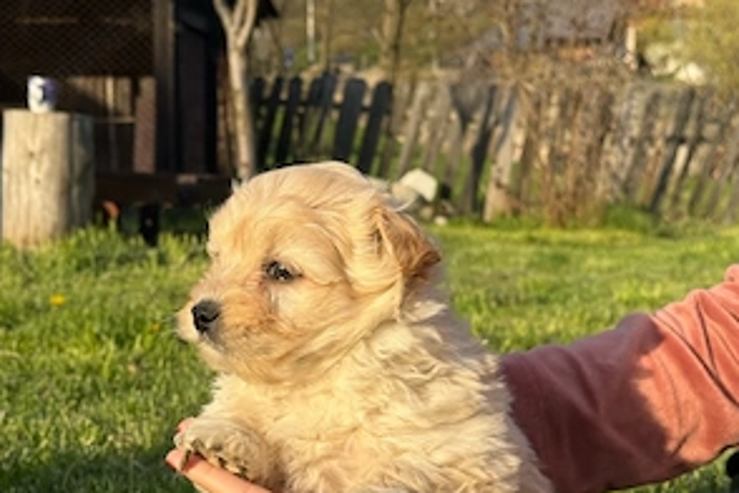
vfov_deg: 19.6
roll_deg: -0.2
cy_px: 450
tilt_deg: -7.2
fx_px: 1396
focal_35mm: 68
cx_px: 375
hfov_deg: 29.7
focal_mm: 6.76
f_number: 1.78
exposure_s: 1/2667
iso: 64
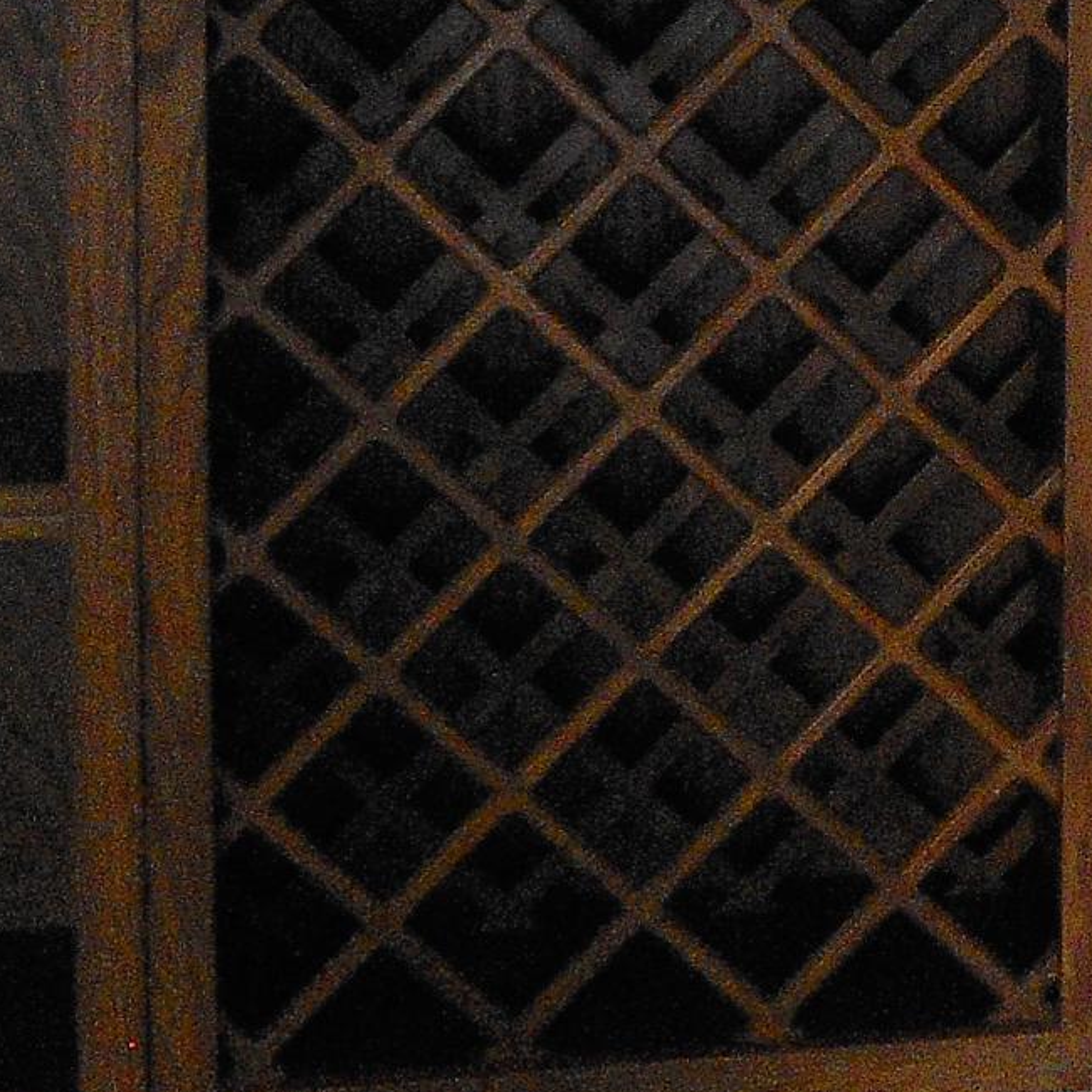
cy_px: -514
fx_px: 3783
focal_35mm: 106
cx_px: 1139
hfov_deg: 16.0
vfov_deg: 15.3
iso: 125
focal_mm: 4.6
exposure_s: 1/30
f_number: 3.2
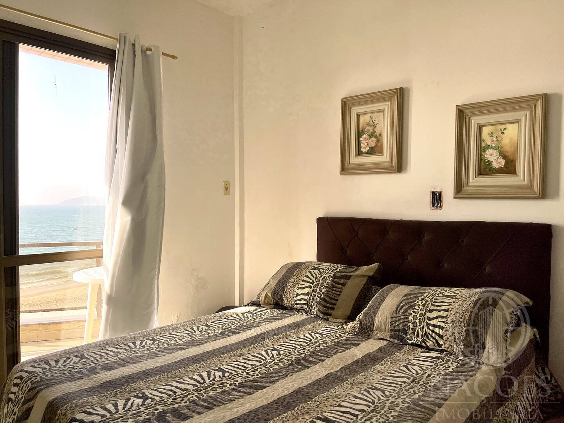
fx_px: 407
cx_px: 282
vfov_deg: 54.9
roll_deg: -0.3
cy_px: 212
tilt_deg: -2.7
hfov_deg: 69.4
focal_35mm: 25
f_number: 1.6
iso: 32
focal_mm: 5.1
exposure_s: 1/1279
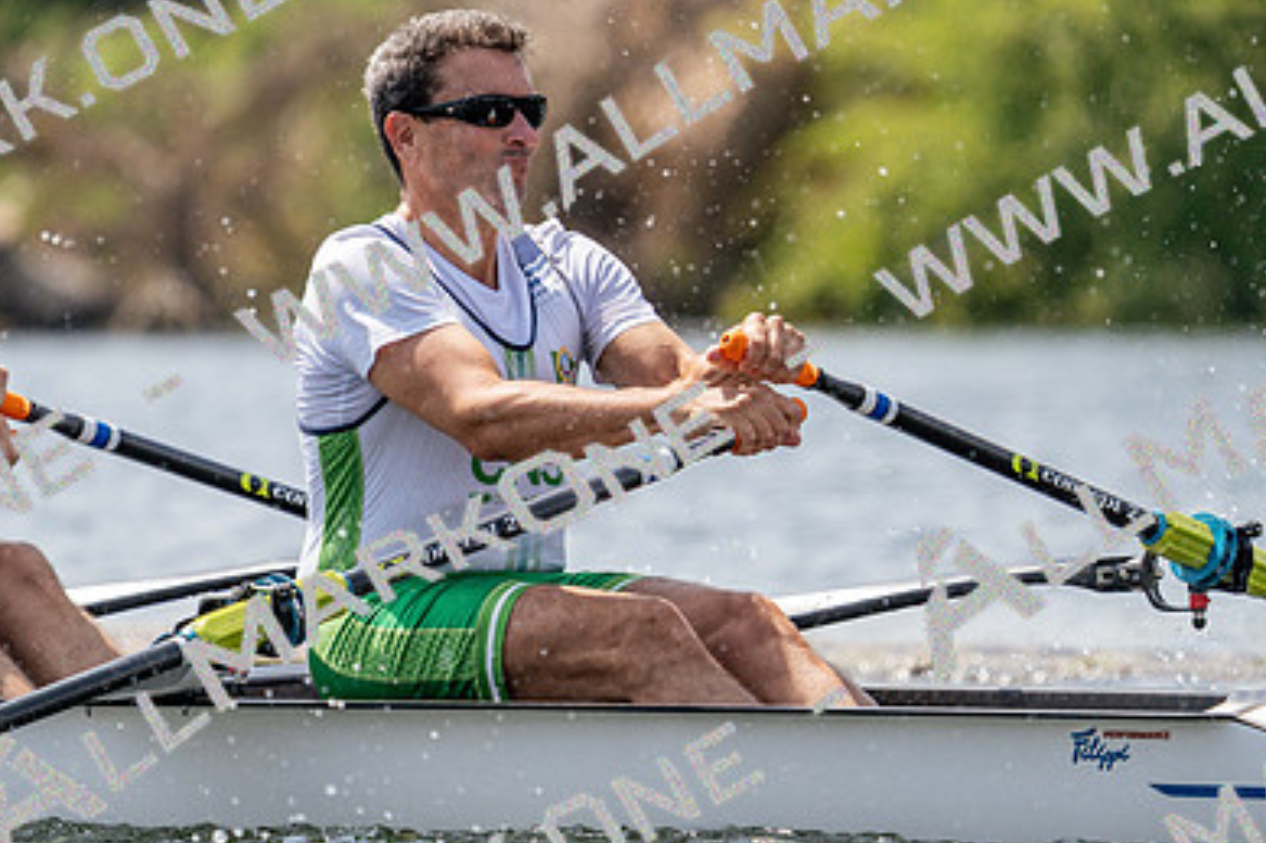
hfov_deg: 3.3
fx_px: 21758
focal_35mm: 619
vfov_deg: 2.2
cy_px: 373
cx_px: 638
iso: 250
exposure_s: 1/1600
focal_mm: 415
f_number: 6.3
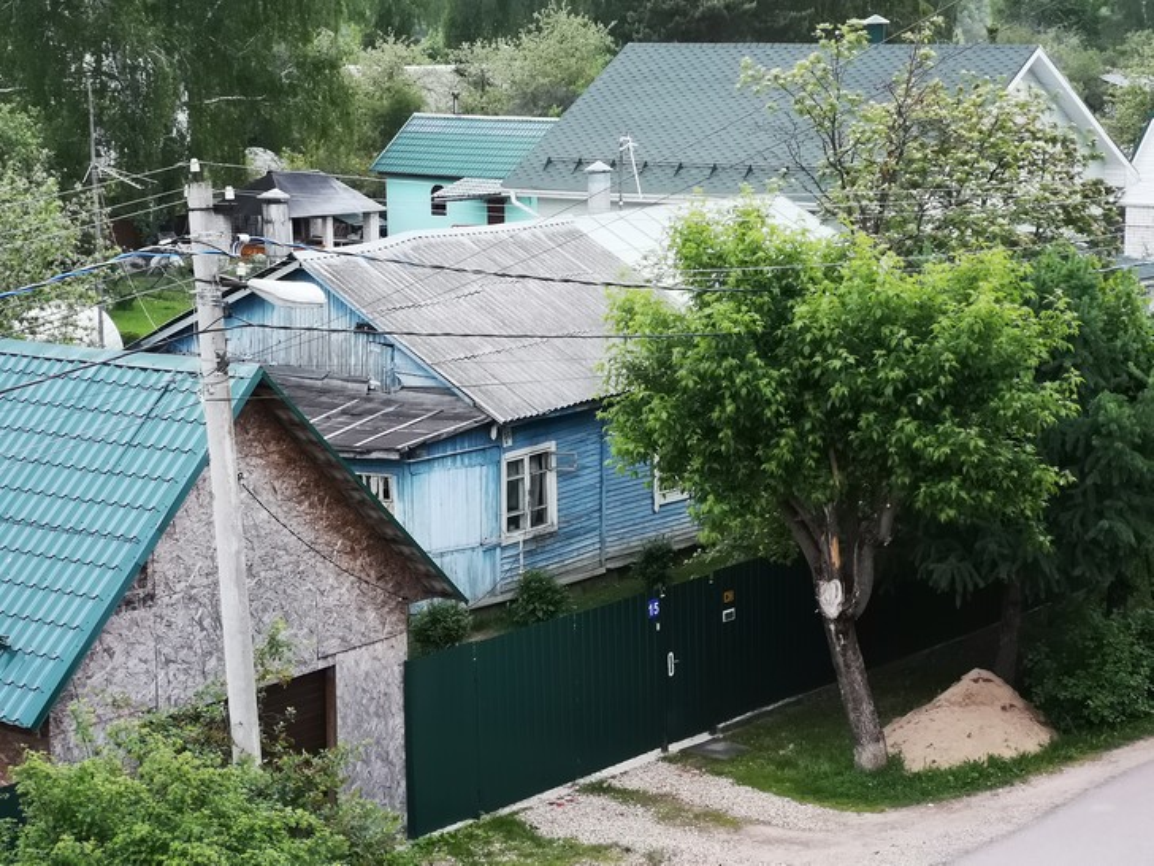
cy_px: 433
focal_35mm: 81
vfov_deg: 18.2
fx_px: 2700
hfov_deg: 24.1
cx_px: 577
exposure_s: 1/33.3
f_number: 2.4
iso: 250
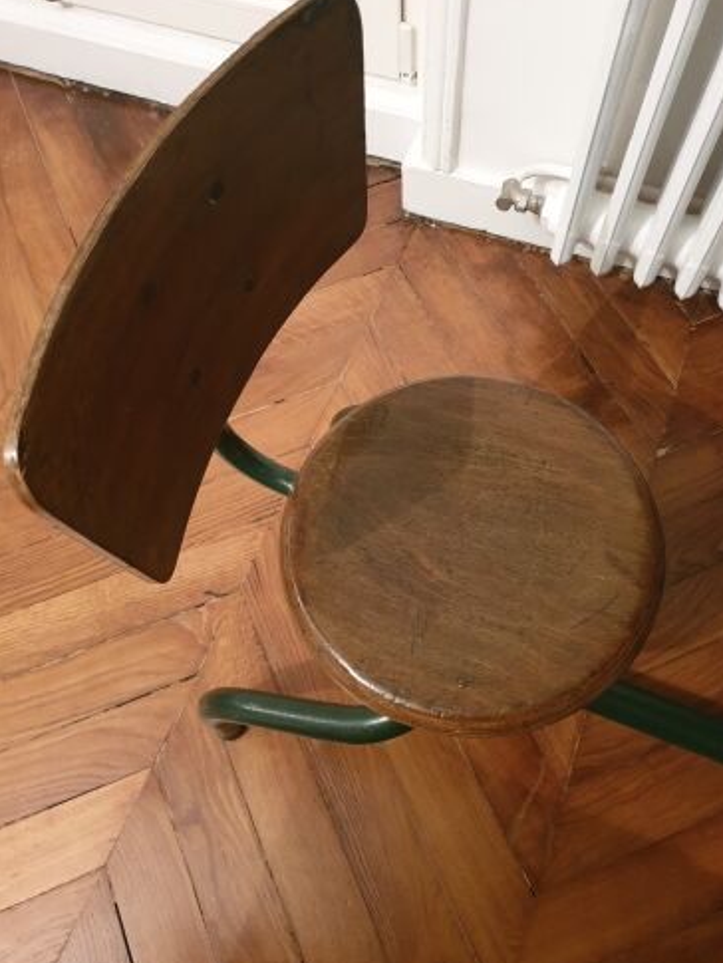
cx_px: 373
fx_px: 752
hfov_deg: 51.4
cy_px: 477
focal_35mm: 27
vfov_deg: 65.3
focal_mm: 4.3
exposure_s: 1/17
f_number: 1.5
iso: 320
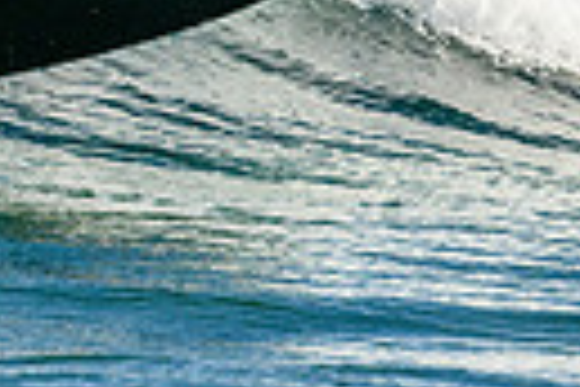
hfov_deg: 0.8
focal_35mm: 2654
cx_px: -270
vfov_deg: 0.5
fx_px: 42756
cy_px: -214
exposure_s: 1/2000
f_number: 11
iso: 1400
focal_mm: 590
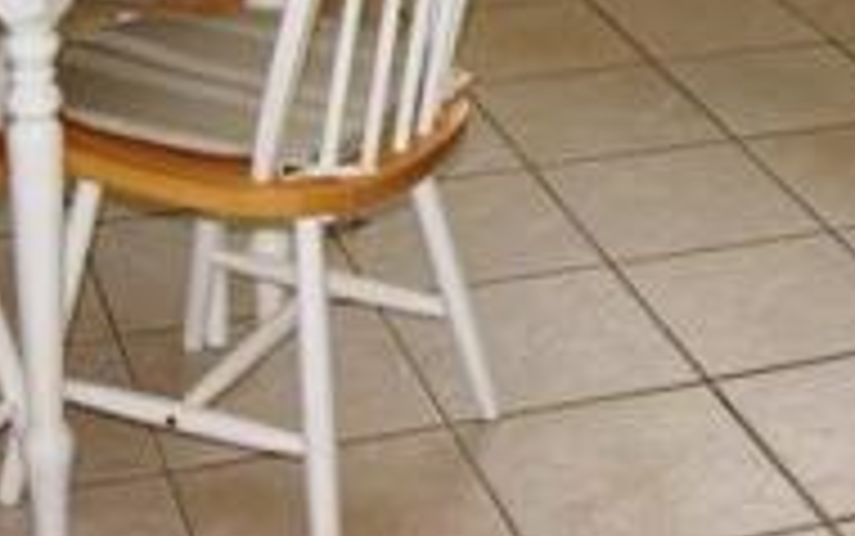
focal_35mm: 95
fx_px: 2215
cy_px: -282
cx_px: 634
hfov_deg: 21.7
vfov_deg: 13.0
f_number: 6.3
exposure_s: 1/160
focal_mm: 18
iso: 100
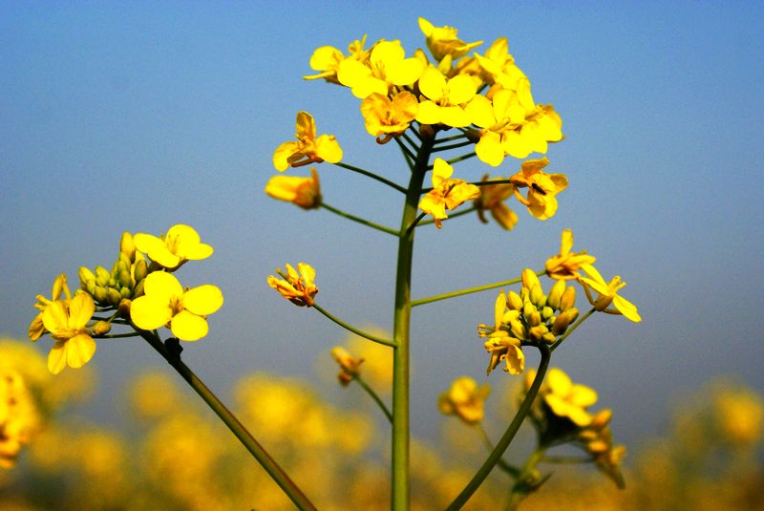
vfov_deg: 15.2
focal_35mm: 90
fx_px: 1912
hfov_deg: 22.6
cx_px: 382
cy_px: 256
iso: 400
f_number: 5.6
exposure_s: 1/4000
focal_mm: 60
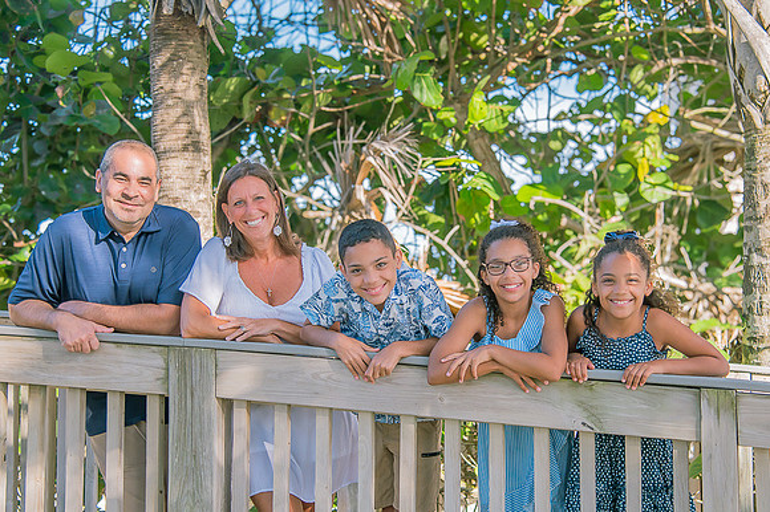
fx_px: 1490
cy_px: 274
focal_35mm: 70
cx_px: 431
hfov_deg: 28.9
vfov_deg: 19.5
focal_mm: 46
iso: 320
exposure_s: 1/320
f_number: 4
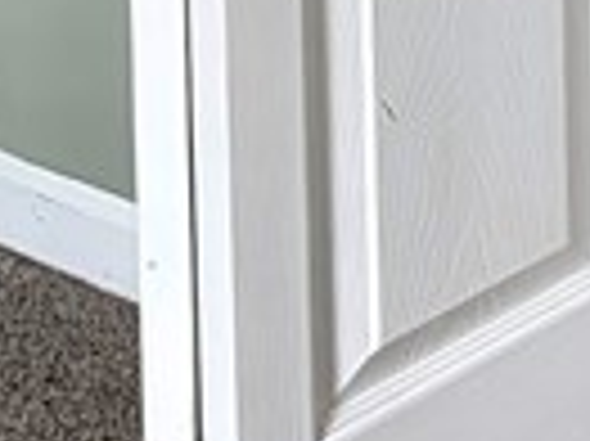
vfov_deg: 6.3
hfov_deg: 8.7
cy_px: -1148
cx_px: 1509
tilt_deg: -9.3
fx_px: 3474
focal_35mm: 204
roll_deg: -1.3
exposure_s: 1/77
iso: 125
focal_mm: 5.96
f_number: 1.6
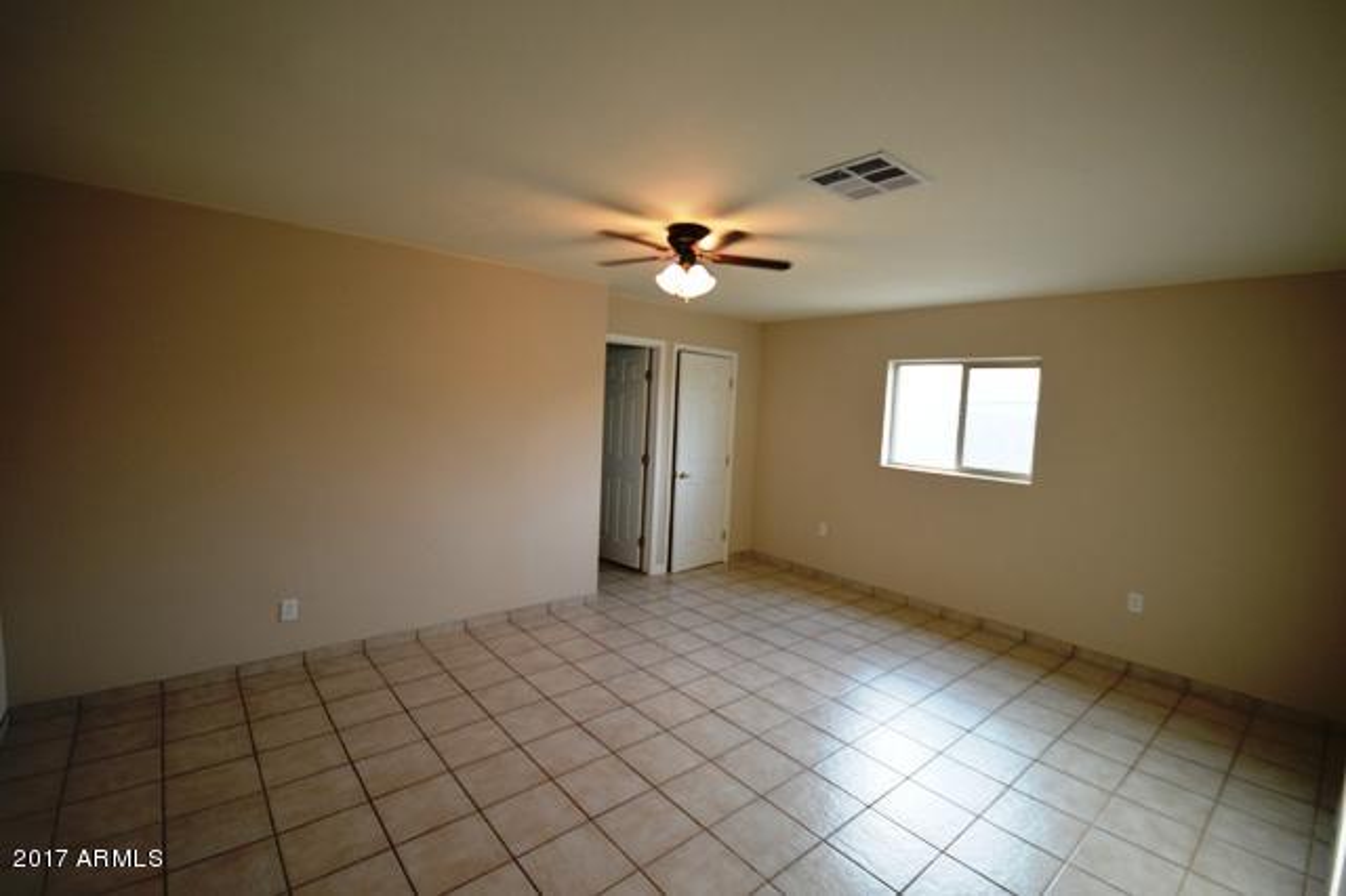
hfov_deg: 100.4
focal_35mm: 15
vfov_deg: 77.3
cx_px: 673
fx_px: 561
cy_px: 448
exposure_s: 1/60
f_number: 4
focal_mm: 10
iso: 500
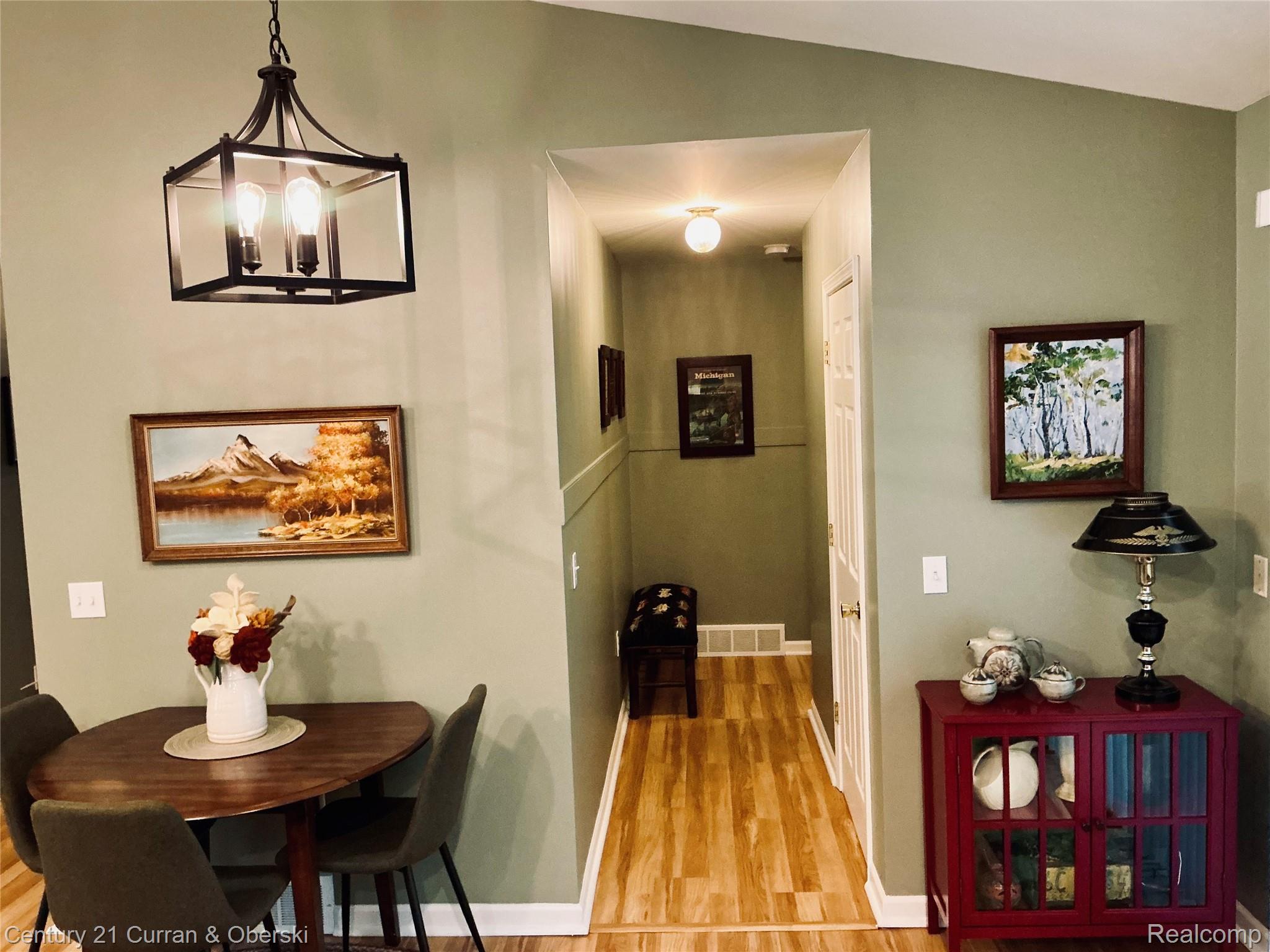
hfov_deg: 63.4
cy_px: 476
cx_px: 635
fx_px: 1027
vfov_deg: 49.7
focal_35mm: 28
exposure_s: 1/40
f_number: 1.8
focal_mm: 3
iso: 250
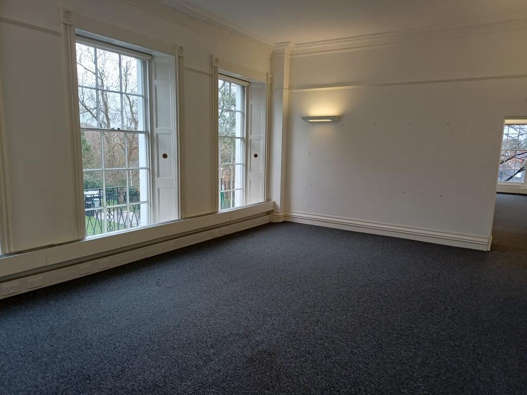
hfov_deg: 69.4
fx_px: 381
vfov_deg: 54.9
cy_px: 198
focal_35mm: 25
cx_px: 264
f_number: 1.8
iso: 50
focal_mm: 4.65
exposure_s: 1/50
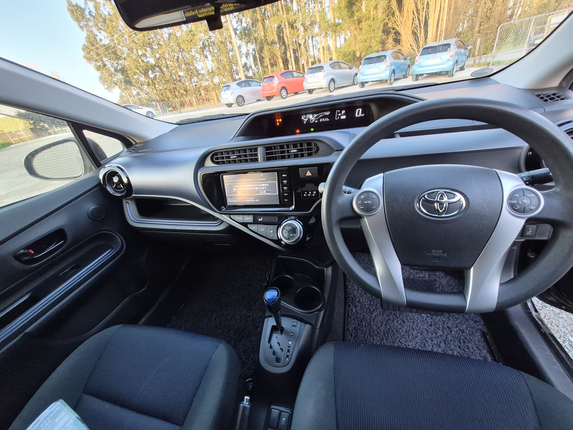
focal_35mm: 13
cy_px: 215
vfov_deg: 89.9
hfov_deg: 106.2
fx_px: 215
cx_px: 286
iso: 200
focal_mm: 1.74
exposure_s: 1/50
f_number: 2.2
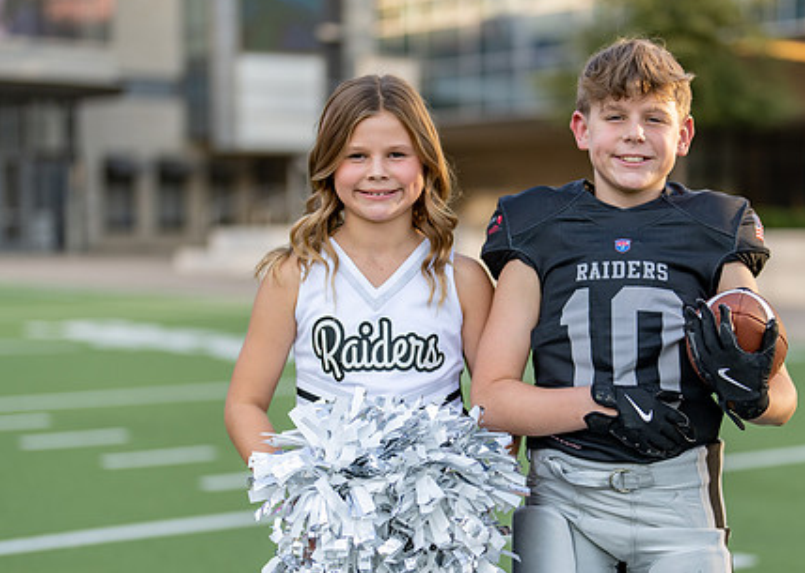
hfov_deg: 24.4
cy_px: 415
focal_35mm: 81
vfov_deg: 17.5
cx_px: 546
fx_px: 1850
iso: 100
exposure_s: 1/2000
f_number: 1.2
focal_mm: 50
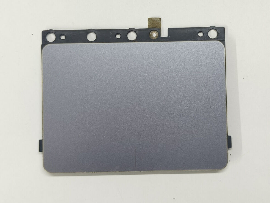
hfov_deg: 71.6
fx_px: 187
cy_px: 102
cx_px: 136
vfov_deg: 56.8
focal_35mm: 24
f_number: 1.6
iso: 125
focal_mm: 6.57
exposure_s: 1/100
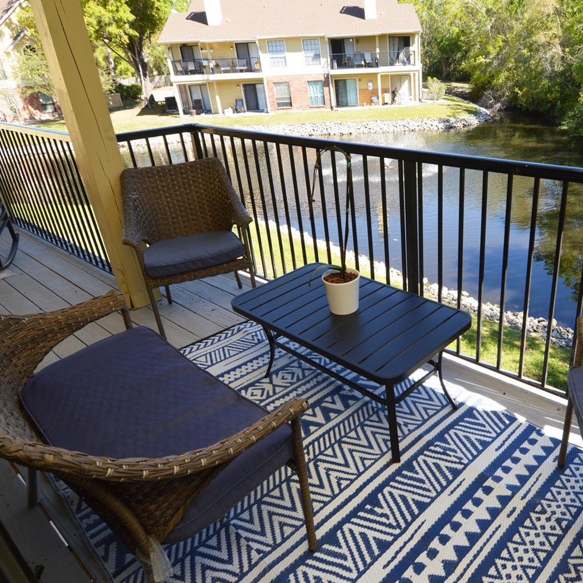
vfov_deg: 65.0
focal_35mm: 24
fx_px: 457
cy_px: 289
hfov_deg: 63.1
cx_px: 397
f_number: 5.6
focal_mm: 12
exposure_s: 1/125
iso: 140
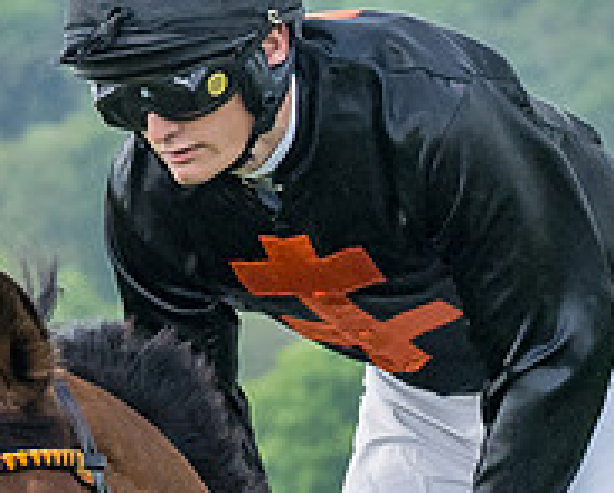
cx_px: 330
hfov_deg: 2.6
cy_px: 440
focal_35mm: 750
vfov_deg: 2.1
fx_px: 13651
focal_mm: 89
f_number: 5
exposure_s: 1/1250
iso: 400
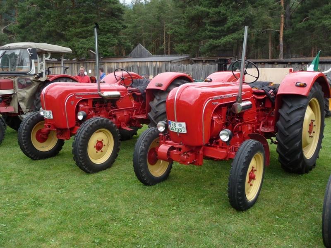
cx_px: 166
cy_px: 124
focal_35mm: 34
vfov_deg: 41.8
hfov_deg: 54.0
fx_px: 325
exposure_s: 1/200
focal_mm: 5.6
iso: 100
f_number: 3.6
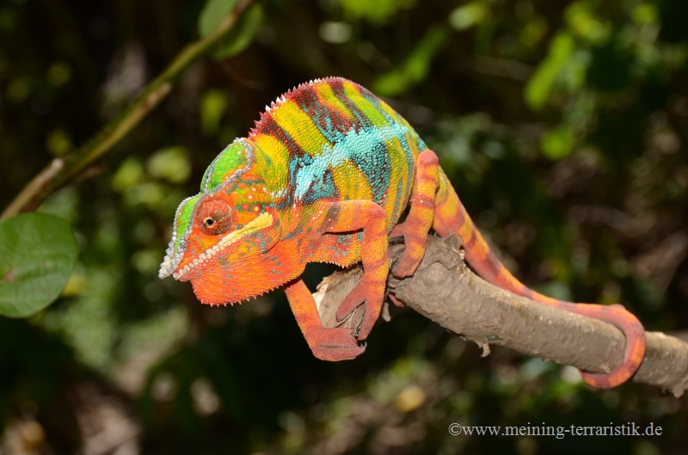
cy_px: 228
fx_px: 2716
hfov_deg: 14.4
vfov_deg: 9.6
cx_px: 344
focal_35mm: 142
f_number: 11
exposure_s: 1/200
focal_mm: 95
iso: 100
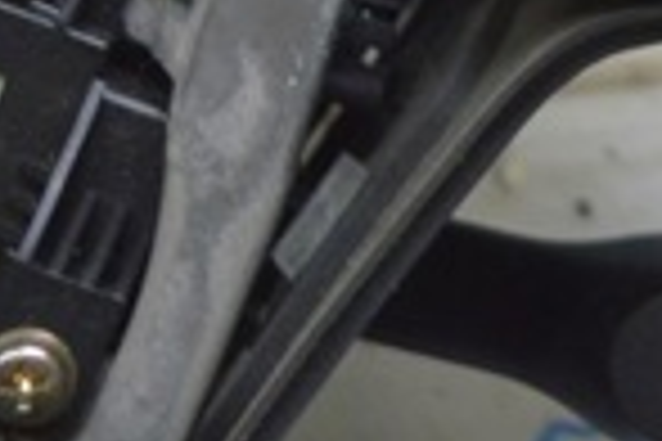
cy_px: -461
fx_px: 4799
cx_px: 1247
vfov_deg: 5.2
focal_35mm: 261
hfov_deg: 7.6
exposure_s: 1/20
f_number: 5.6
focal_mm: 40
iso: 400
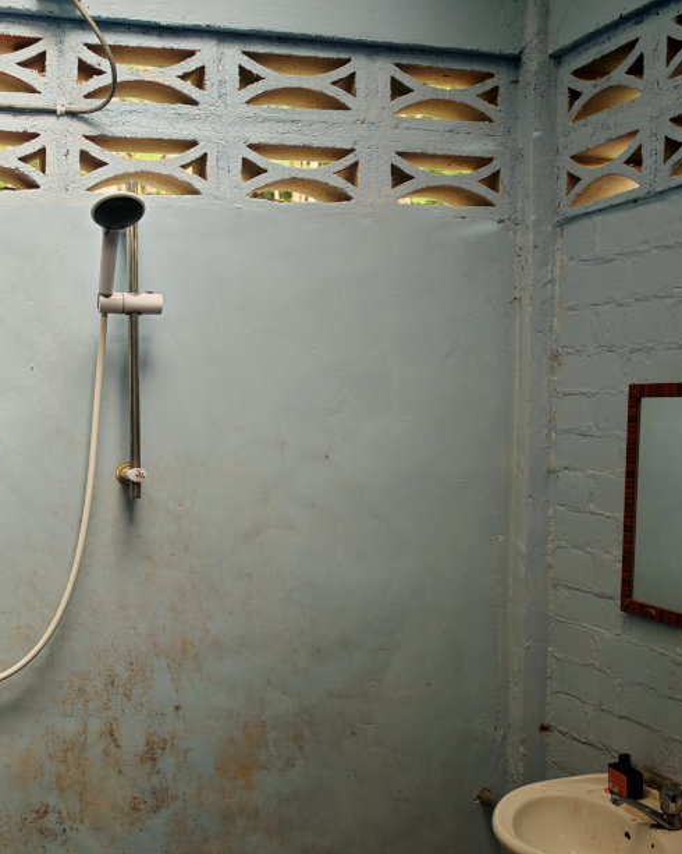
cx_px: 210
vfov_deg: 42.6
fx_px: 1085
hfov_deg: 34.5
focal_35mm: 43
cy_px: 539
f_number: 2
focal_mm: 6.83
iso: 64
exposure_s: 1/100
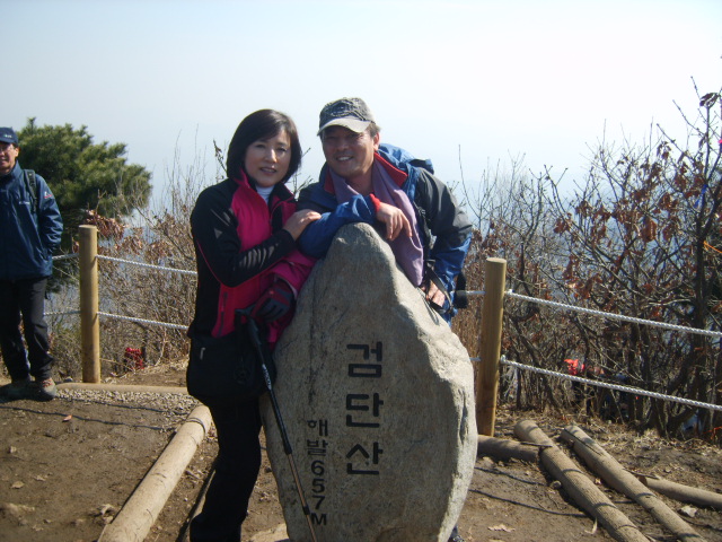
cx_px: 361
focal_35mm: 35
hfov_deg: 52.6
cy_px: 271
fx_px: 730
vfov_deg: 40.7
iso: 50
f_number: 7.1
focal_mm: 7.4
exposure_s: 1/180
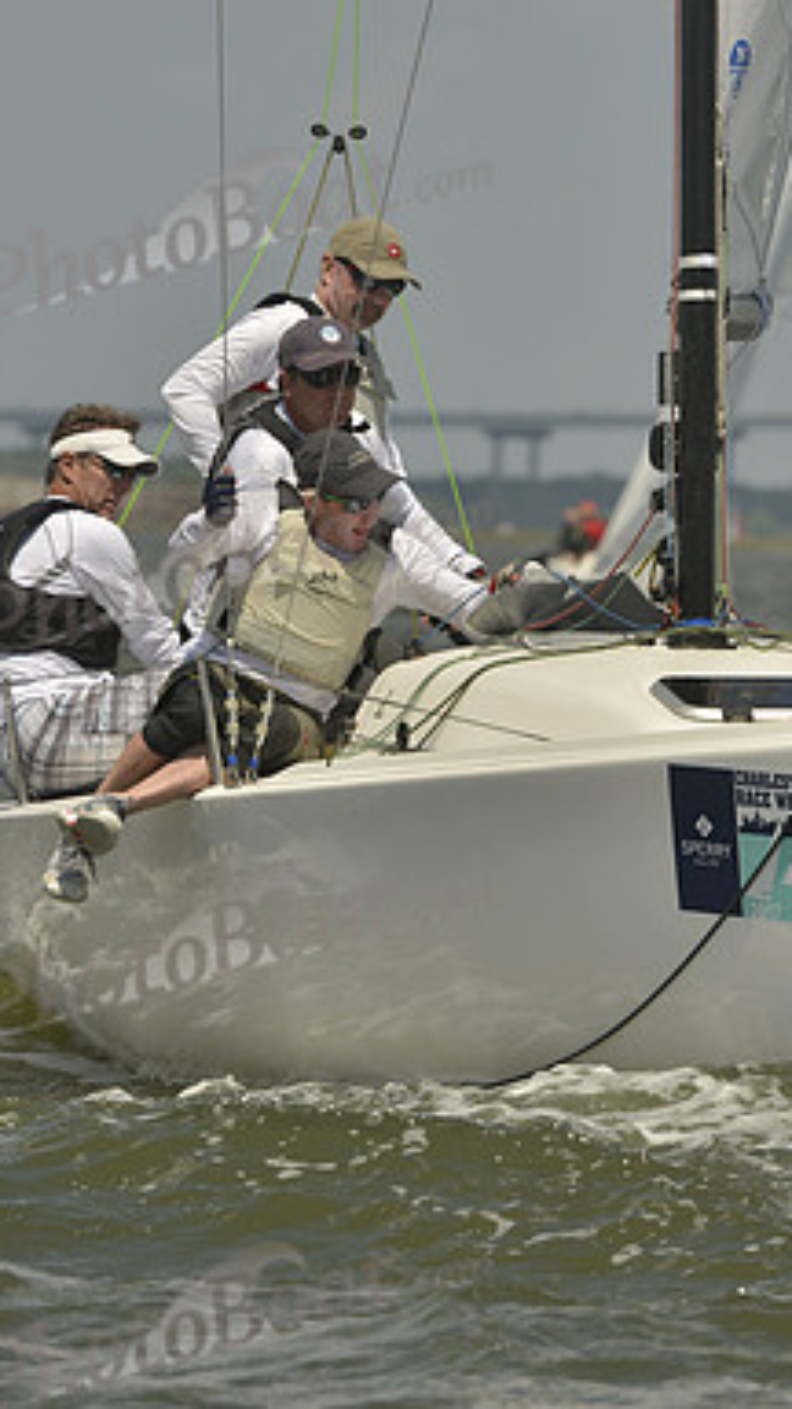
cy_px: 703
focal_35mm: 490
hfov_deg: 2.5
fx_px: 18294
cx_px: 686
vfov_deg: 4.4
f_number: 10
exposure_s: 1/1250
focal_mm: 310
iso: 280
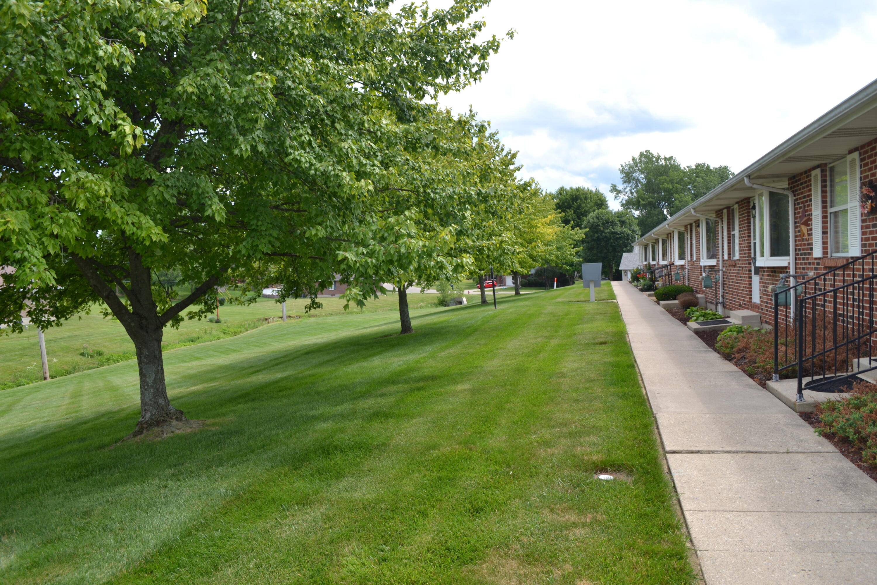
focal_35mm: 27
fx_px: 658
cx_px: 438
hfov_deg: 67.4
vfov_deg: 47.9
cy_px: 292
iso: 100
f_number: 7.1
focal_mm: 18
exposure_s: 1/200
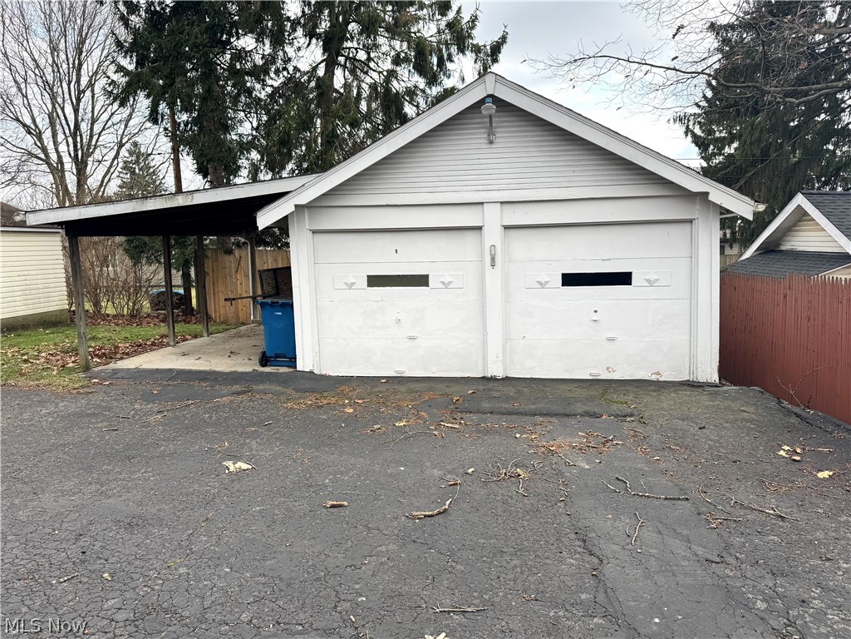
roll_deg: +0.9
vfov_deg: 56.8
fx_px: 590
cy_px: 320
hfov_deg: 71.6
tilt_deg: -8.4
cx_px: 426
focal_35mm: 24
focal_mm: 6.76
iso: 80
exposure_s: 1/1112
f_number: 1.78
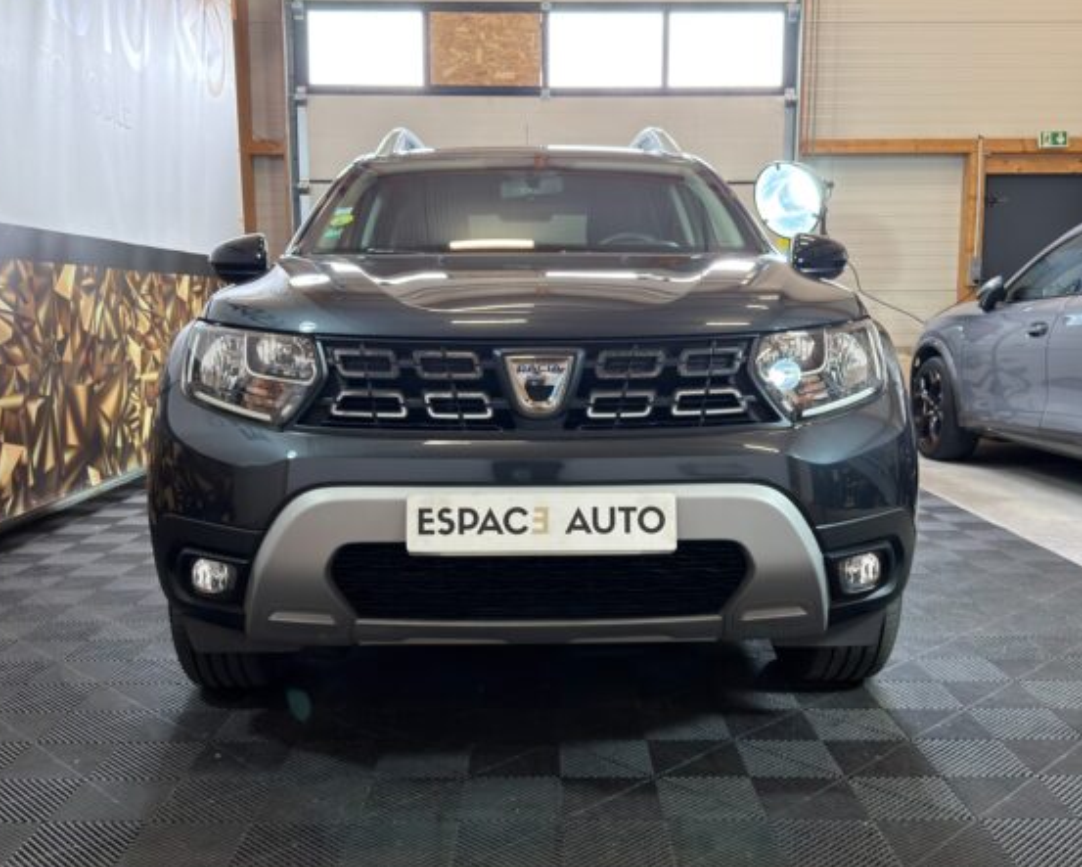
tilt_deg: -7.2
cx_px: 546
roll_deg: +0.6
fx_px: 1121
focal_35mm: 35
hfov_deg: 51.5
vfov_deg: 42.3
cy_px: 443
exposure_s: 1/100
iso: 320
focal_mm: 6.76
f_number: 1.78
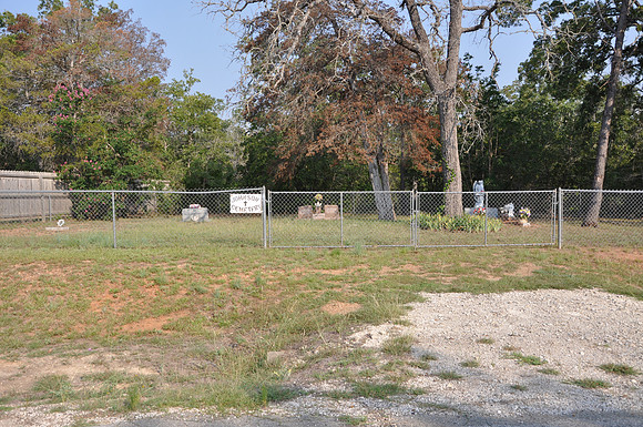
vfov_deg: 39.9
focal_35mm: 33
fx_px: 589
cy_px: 214
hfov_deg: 57.3
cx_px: 322
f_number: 8
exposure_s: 1/250
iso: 200
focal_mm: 22
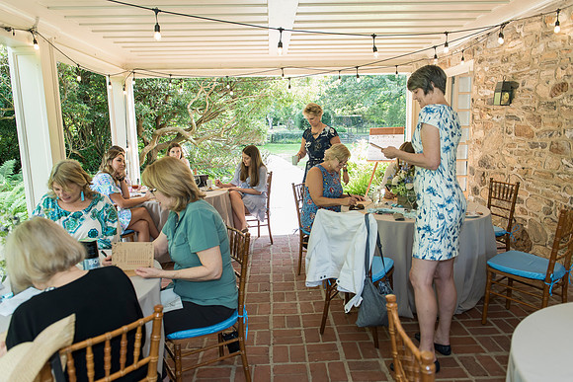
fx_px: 414
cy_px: 191
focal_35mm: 26
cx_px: 286
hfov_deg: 69.4
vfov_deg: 49.6
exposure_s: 1/125
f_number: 4
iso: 640
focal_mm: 26
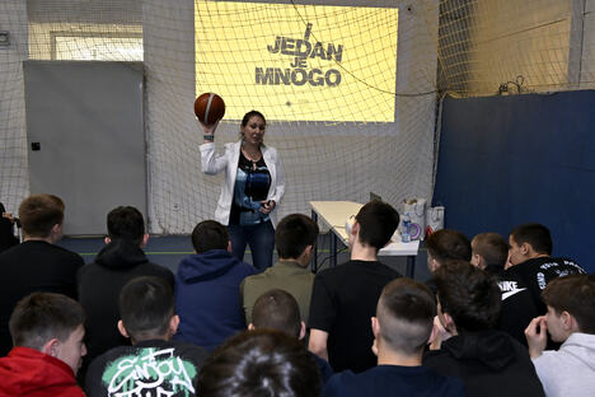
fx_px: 595
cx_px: 298
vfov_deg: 36.9
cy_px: 198
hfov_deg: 53.1
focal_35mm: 36
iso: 2500
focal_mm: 24
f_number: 4
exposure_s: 1/100
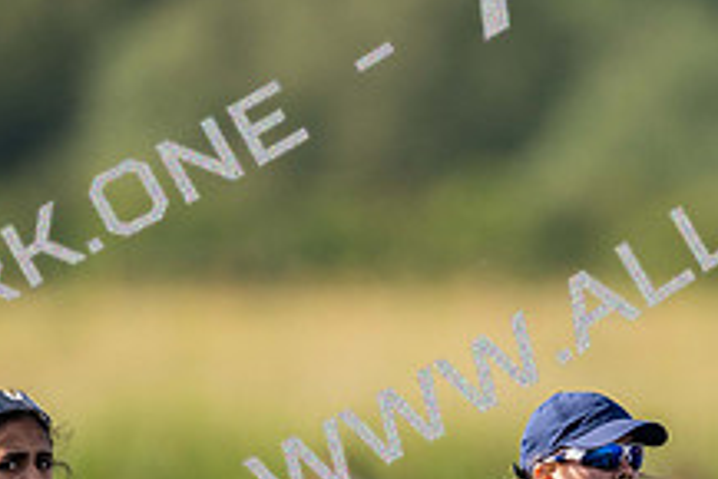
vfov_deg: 0.9
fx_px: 31971
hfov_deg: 1.3
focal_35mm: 1602
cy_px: 522
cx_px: 652
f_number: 4
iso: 280
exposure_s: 1/2500
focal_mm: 600
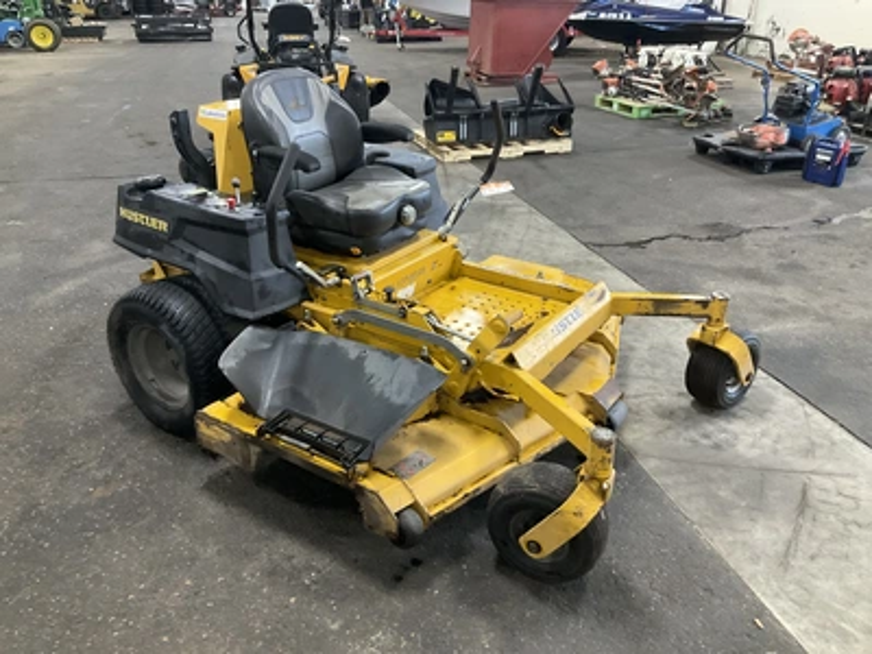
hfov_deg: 61.7
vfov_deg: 48.2
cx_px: 436
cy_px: 327
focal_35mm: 29
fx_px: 731
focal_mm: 3
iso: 250
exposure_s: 1/40
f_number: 1.8
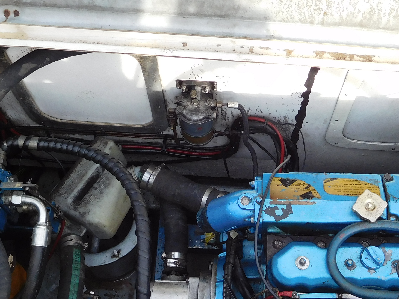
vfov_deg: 28.3
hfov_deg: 37.4
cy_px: 203
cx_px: 232
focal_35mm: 51
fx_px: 588
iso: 125
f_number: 3.4
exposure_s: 1/250
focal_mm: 4.5
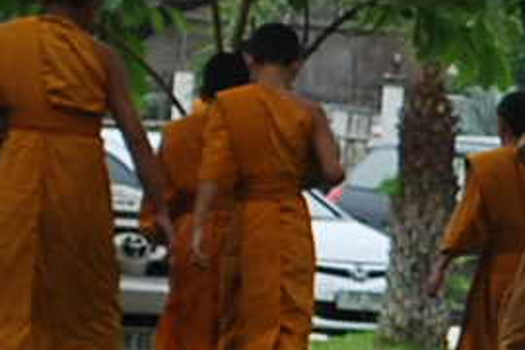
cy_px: 288
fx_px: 8641
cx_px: 1291
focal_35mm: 593
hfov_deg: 3.4
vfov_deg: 2.3
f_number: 5.6
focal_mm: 55
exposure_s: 1/100
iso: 200
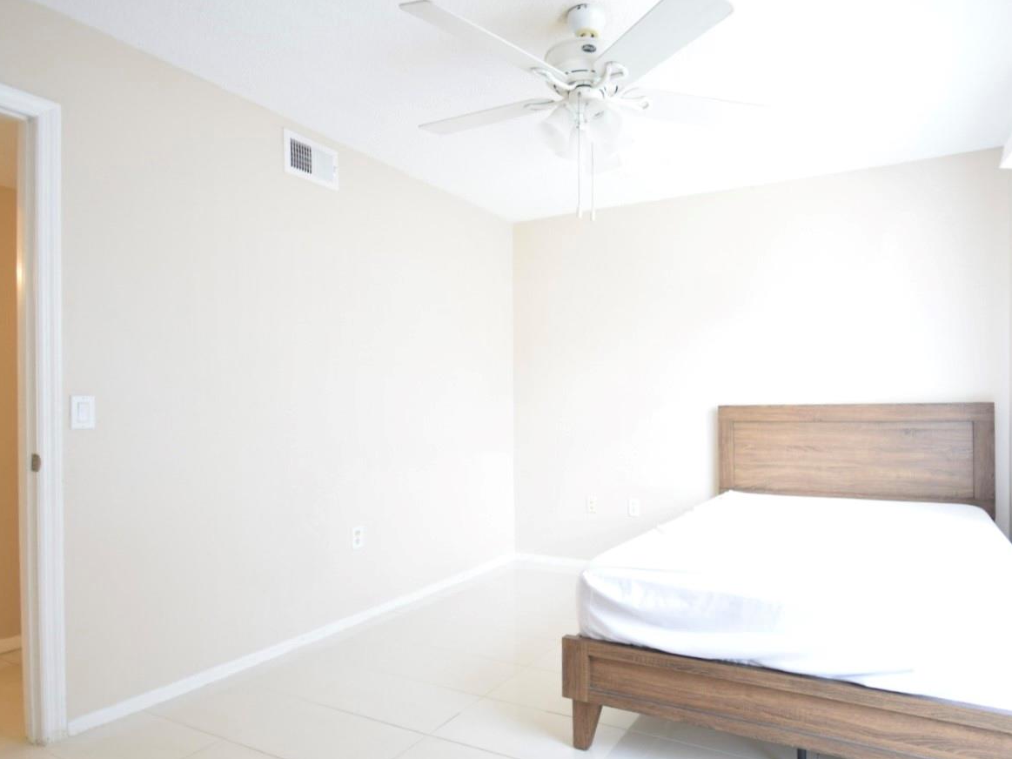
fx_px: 555
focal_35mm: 19
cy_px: 401
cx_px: 616
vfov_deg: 68.6
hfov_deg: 83.4
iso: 800
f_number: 4
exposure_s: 1/50
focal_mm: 10
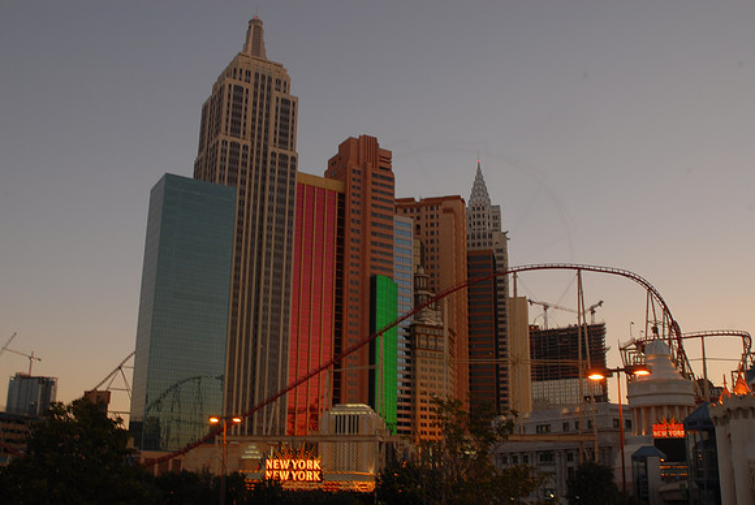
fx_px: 756
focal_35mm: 36
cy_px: 252
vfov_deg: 37.0
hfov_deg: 53.1
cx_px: 378
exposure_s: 1/6
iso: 100
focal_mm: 24
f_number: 14
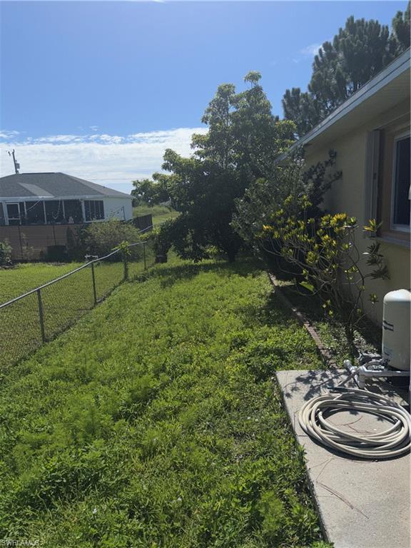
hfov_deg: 53.1
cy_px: 274
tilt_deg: -8.2
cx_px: 206
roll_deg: +2.2
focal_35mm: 26
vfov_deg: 67.3
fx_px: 412
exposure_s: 1/18519
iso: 32
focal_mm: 5.96
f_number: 1.6
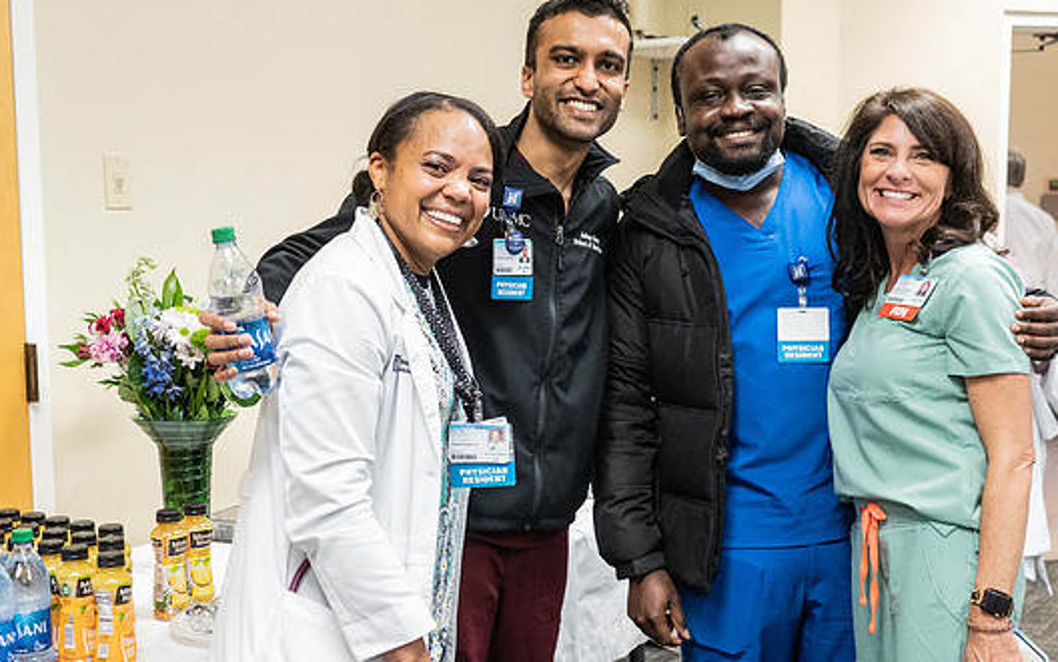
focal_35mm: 47
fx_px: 1355
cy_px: 388
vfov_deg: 27.4
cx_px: 533
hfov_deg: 42.6
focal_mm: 35
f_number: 4
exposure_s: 1/160
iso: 2500
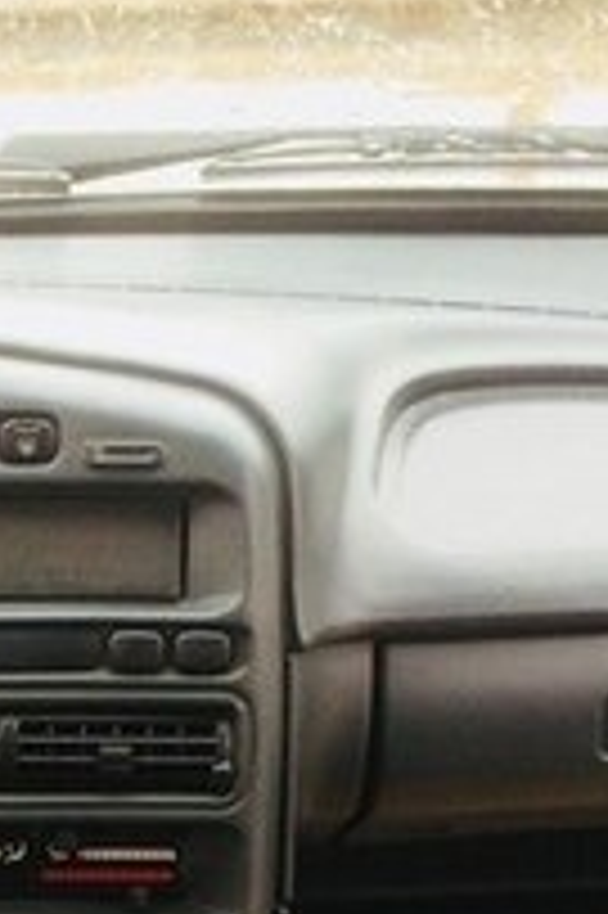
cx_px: -86
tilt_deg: -28.0
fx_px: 2487
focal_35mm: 98
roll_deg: +0.5
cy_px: 1083
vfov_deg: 19.7
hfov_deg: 13.6
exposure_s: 1/100
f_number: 2.2
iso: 64
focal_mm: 4.15
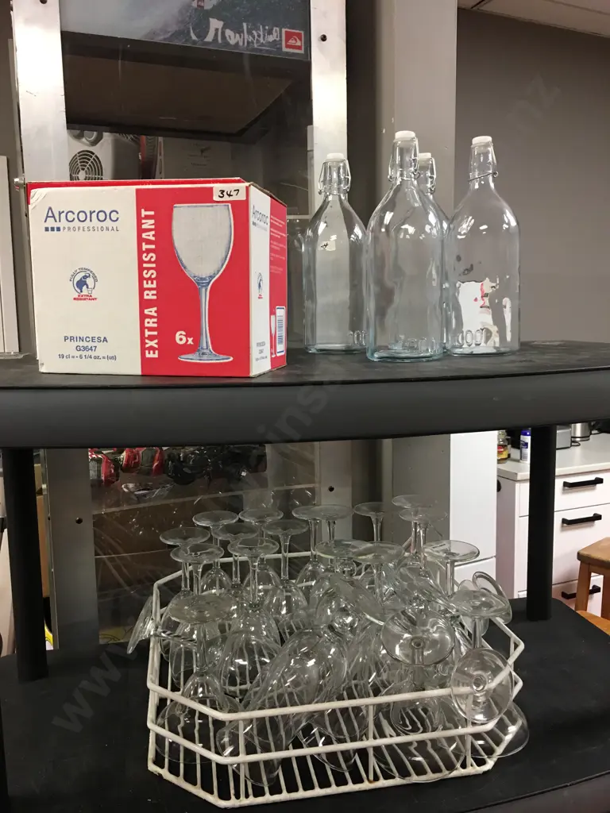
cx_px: 305
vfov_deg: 61.7
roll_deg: +0.5
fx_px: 681
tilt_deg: -5.5
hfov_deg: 48.2
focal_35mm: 29
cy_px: 406
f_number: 2.2
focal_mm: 4.15
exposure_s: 1/17
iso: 80
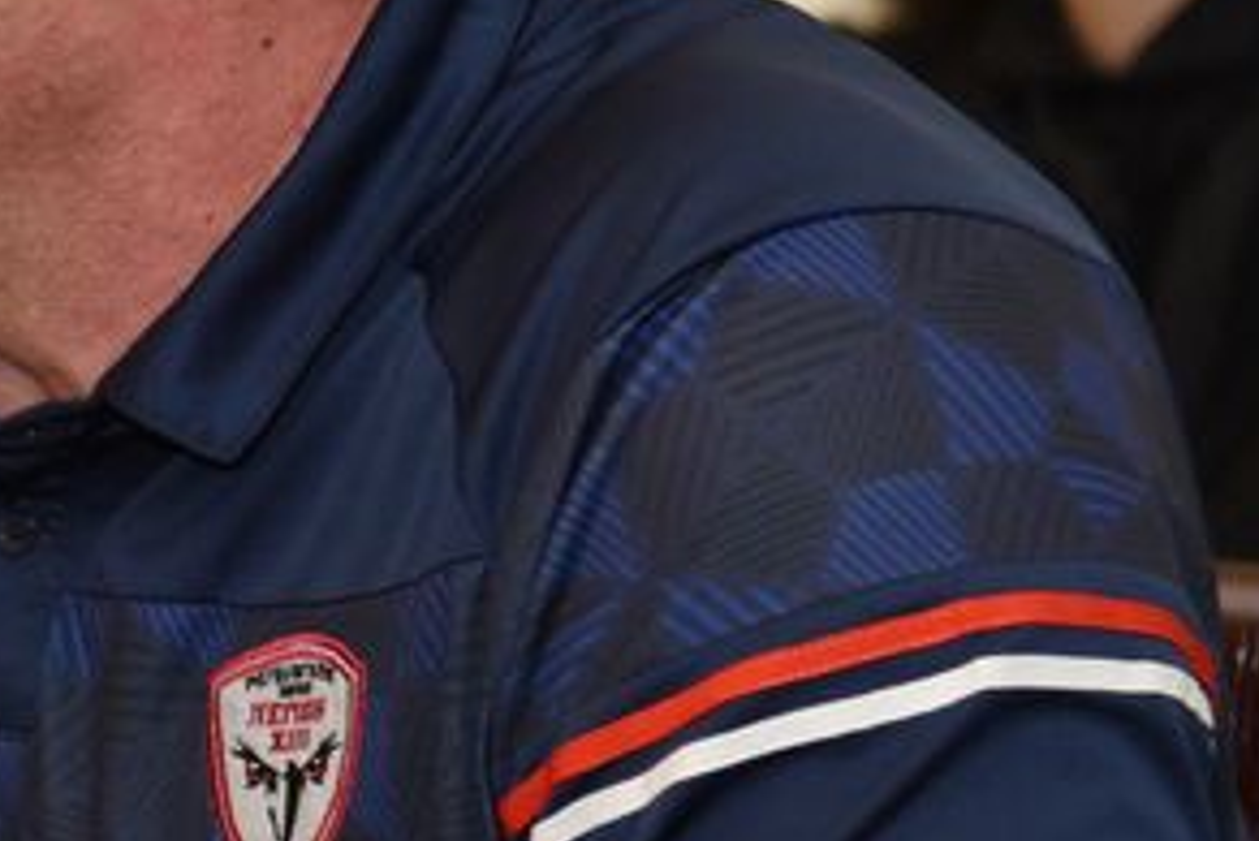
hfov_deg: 5.0
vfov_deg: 3.4
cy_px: 244
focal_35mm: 407
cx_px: -914
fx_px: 14240
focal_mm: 85
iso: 1000
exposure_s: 1/200
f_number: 4
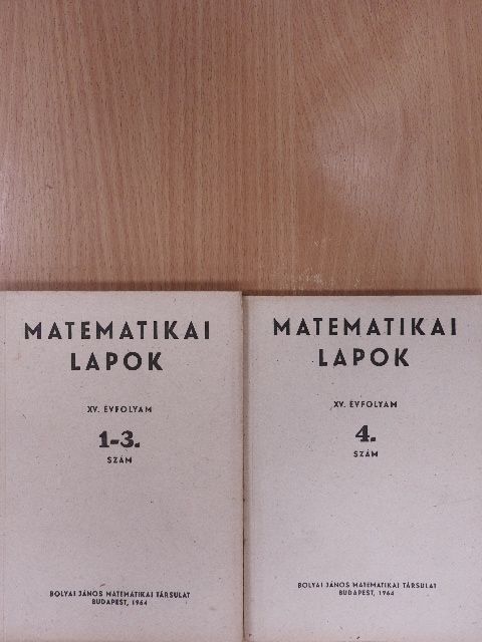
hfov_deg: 40.7
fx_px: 650
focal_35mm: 35
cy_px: 321
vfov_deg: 52.6
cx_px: 241
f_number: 3.8
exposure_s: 1/60
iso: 200
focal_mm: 6.3
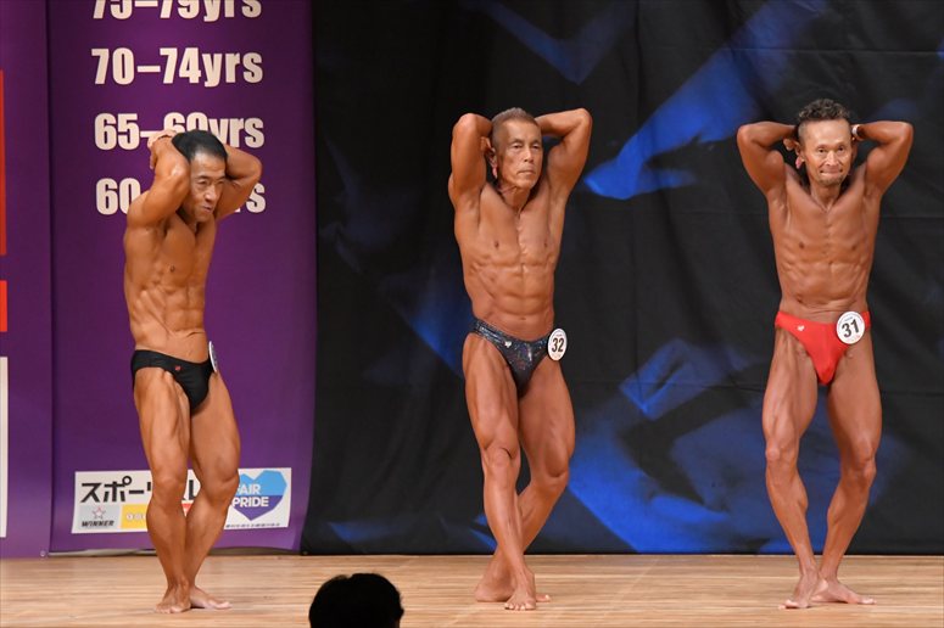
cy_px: 314
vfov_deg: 4.8
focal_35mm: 285
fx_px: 7470
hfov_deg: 7.2
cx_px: 472
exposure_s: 1/400
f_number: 5.6
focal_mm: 190
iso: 5600
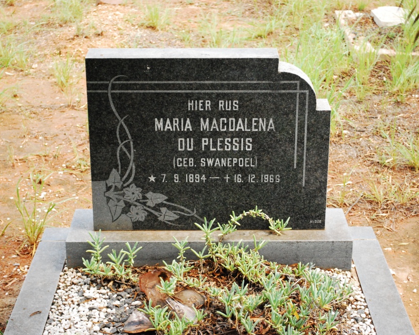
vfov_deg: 21.6
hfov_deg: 26.8
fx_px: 880
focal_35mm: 71
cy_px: 168
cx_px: 217
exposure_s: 1/500
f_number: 5.3
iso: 1600
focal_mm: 42
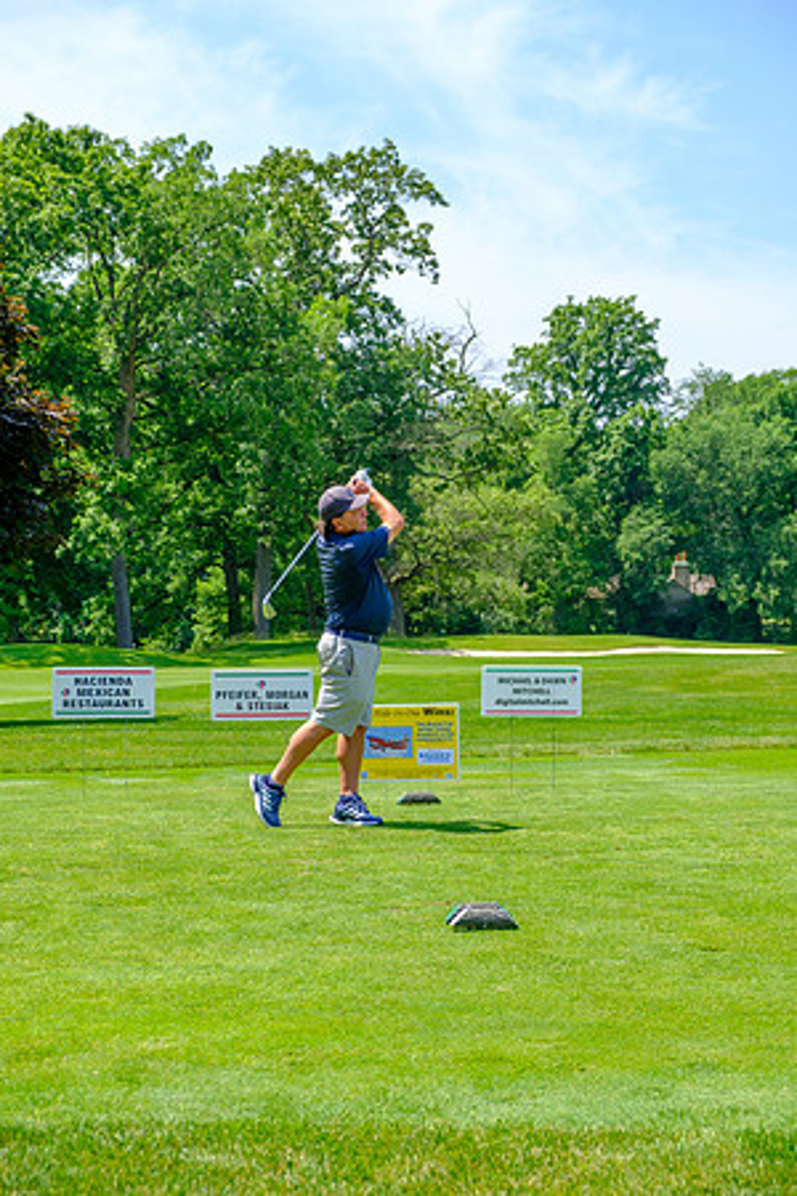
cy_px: 598
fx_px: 2026
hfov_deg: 22.3
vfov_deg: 32.9
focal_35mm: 61
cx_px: 398
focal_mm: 40.7
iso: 200
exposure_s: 1/500
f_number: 5
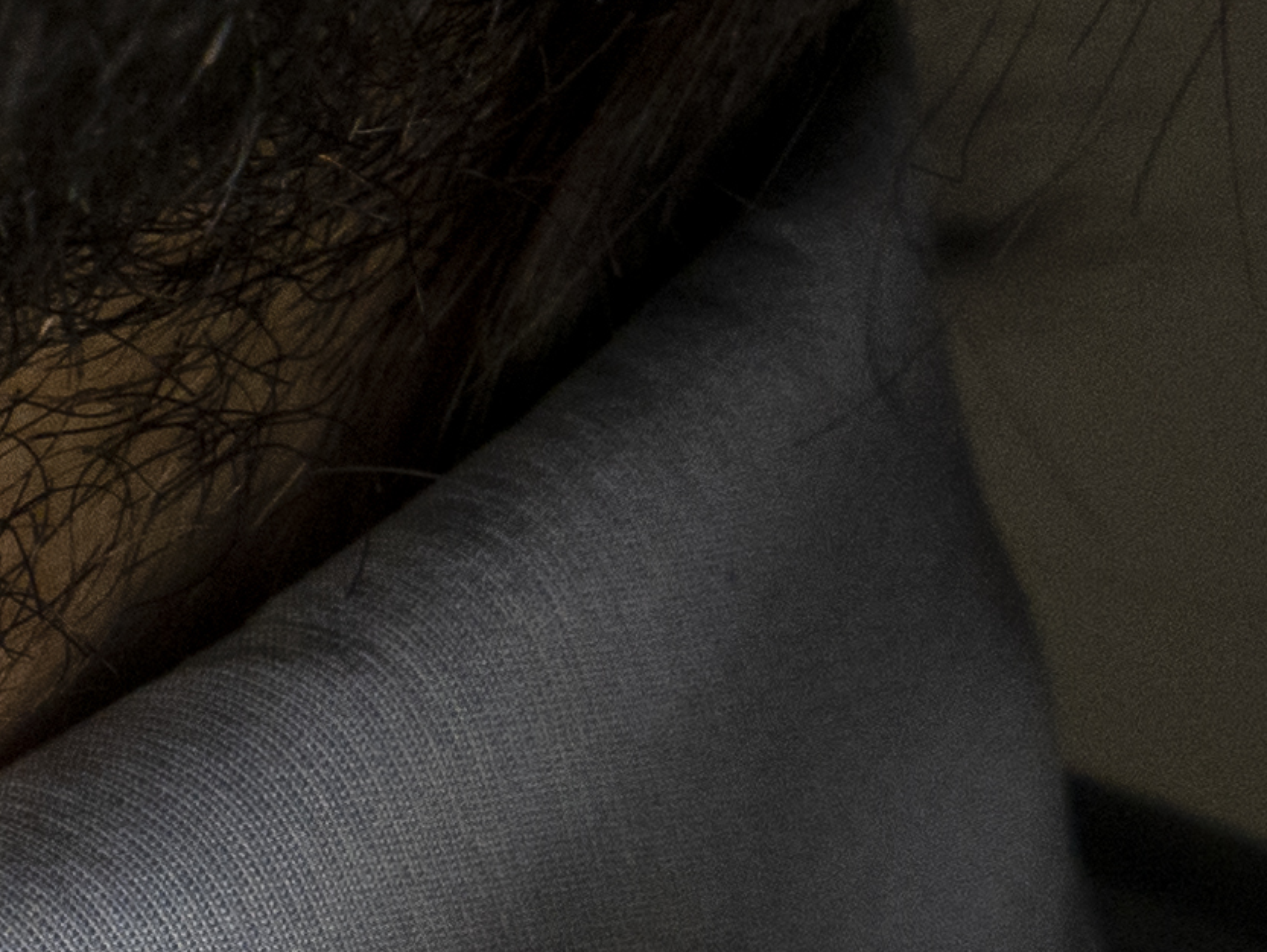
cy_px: 1805
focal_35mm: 540
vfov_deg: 2.7
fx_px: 19779
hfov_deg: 3.6
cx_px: -882
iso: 800
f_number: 5.6
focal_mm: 49
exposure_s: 1/125
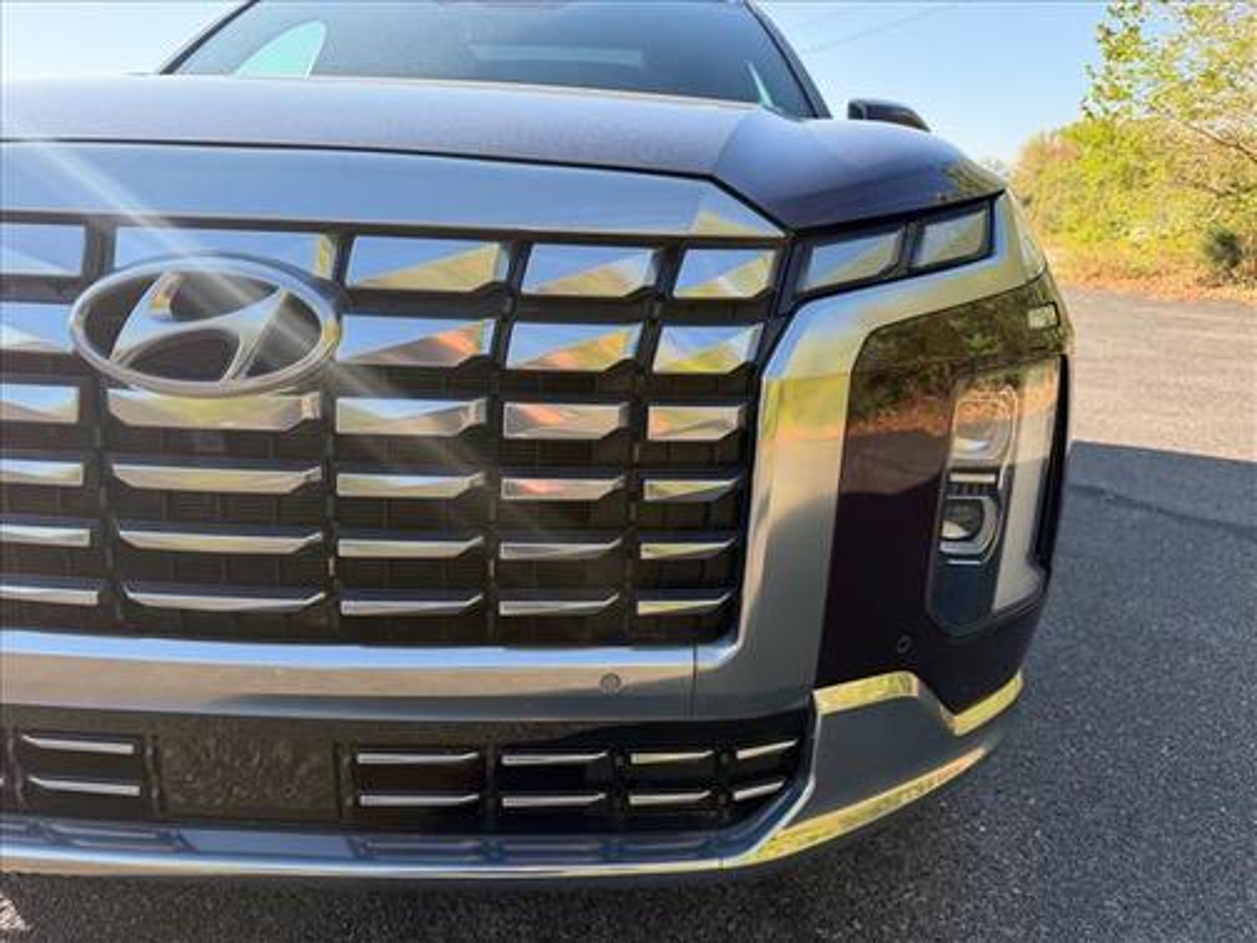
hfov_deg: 71.6
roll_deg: +5.1
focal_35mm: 24
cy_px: 472
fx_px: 872
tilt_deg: -15.5
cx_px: 628
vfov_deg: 56.8
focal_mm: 6.76
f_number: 1.78
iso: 100
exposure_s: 1/695
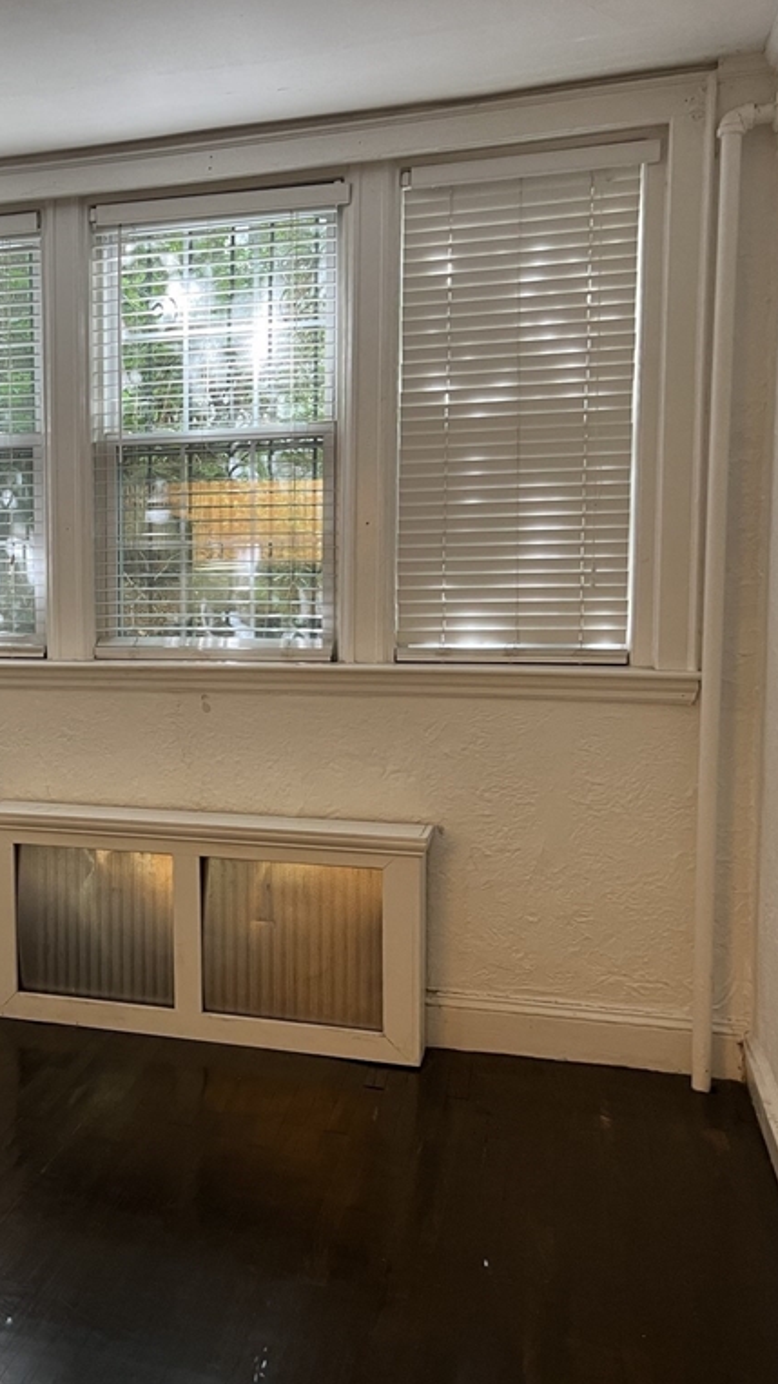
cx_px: 4
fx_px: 1394
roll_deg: +1.0
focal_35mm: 38
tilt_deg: -4.8
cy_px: 689
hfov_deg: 29.2
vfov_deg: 52.8
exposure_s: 1/60
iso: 100
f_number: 1.5
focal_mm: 5.7
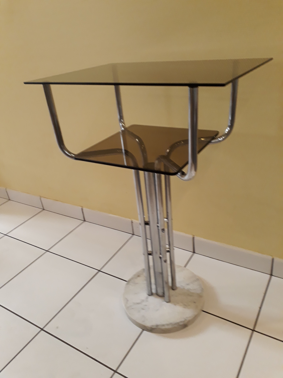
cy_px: 189
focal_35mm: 27
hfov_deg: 51.4
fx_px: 294
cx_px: 142
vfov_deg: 65.3
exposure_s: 1/33
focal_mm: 3.6
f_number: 1.9
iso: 160
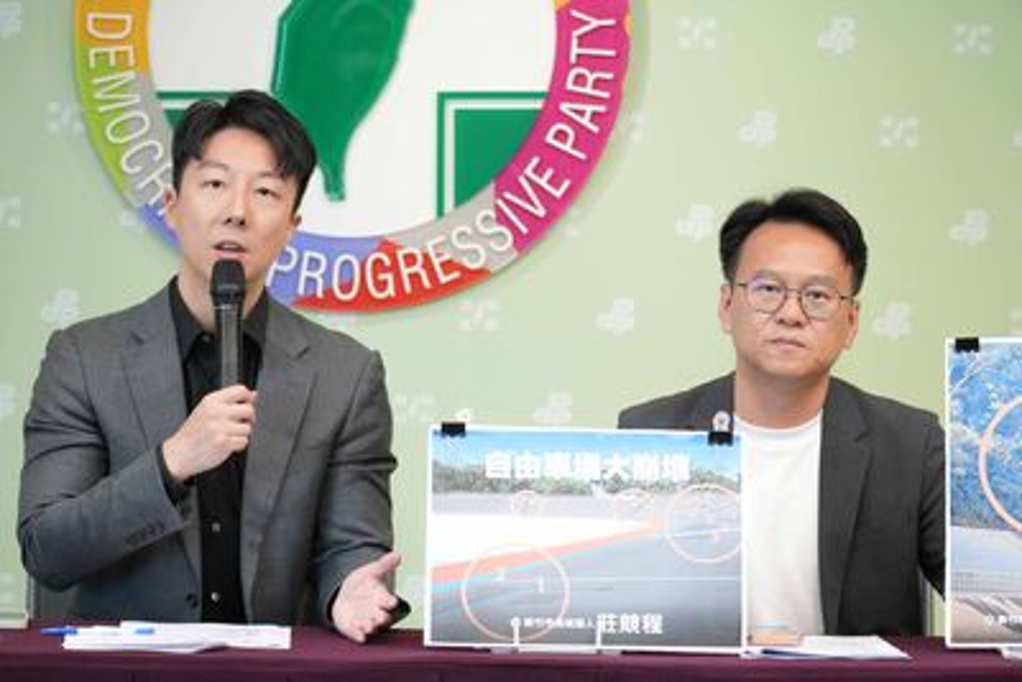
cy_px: 341
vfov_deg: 6.8
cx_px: 511
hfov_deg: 10.2
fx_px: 5751
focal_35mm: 202
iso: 2500
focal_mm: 135
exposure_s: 1/160
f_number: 5.6
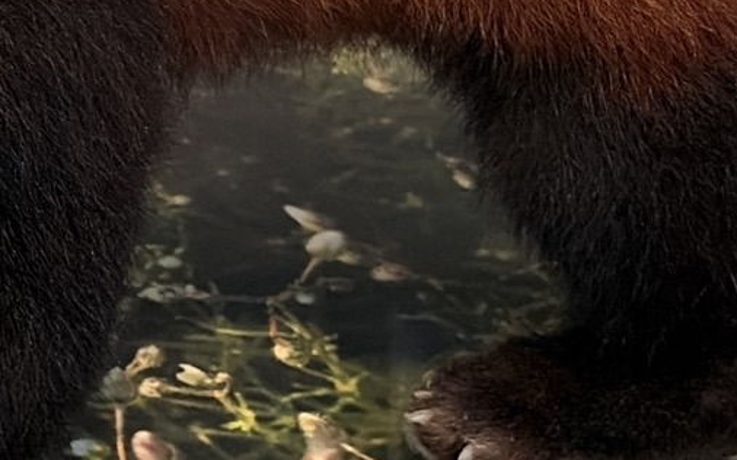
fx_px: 2189
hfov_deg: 18.7
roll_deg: -1.0
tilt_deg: -30.1
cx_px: 35
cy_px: 201
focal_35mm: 109
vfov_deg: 12.0
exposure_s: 1/48
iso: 400
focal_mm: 5.96
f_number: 1.6
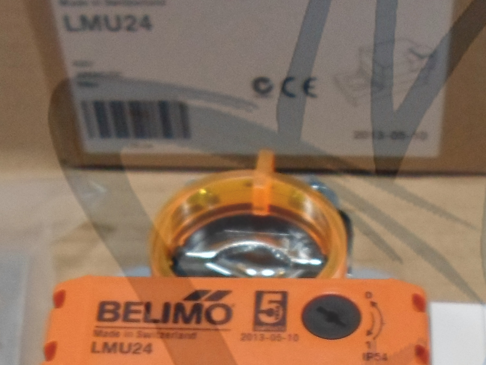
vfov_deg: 18.1
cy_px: 450
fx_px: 1081
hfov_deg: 25.2
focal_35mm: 77
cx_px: 325
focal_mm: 4.5
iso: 400
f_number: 2.5
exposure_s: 1/30
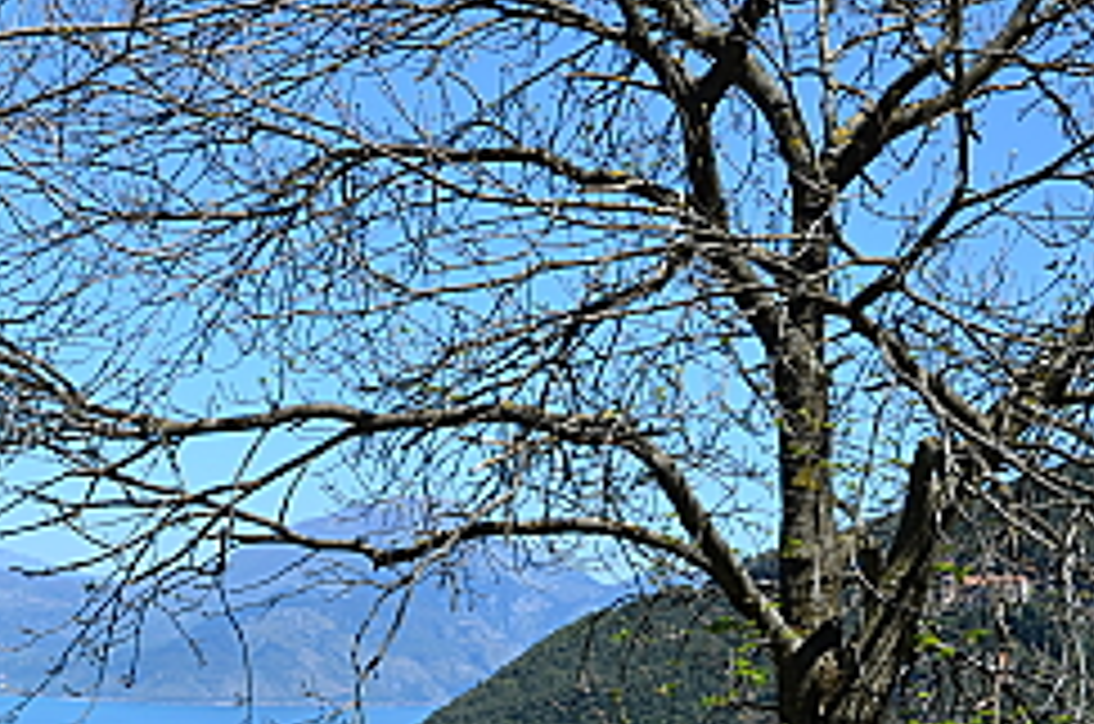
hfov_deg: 22.0
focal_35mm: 89
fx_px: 2699
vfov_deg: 15.1
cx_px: -36
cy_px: 672
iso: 110
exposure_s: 1/250
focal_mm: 24
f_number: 8
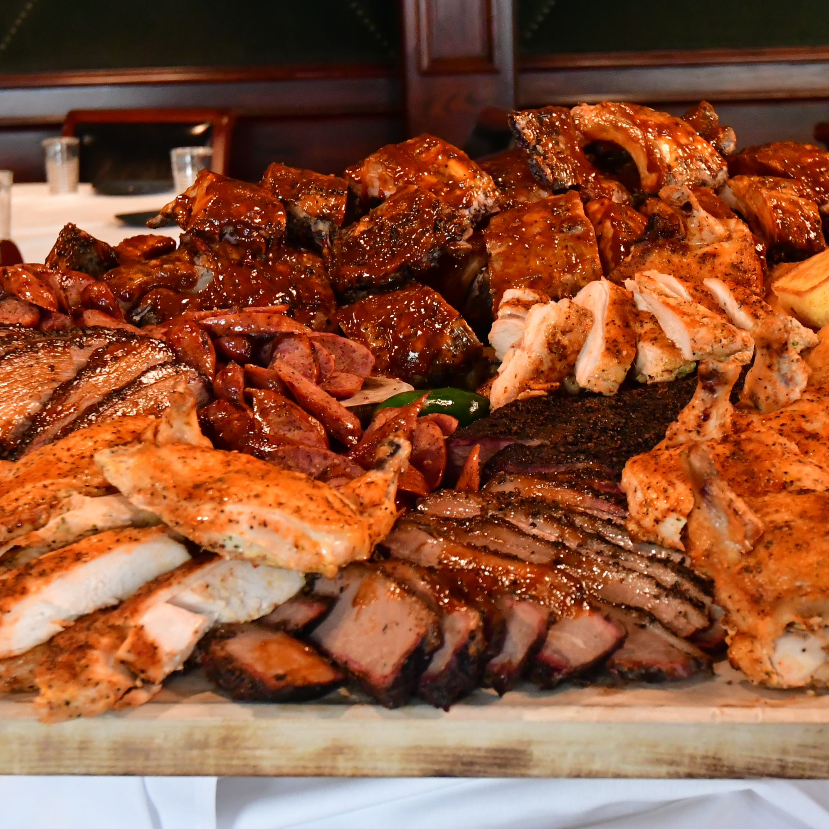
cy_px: 344
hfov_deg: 25.0
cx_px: 467
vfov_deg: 25.0
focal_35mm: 69
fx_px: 1870
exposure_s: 1/30
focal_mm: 27
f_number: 5
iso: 2500
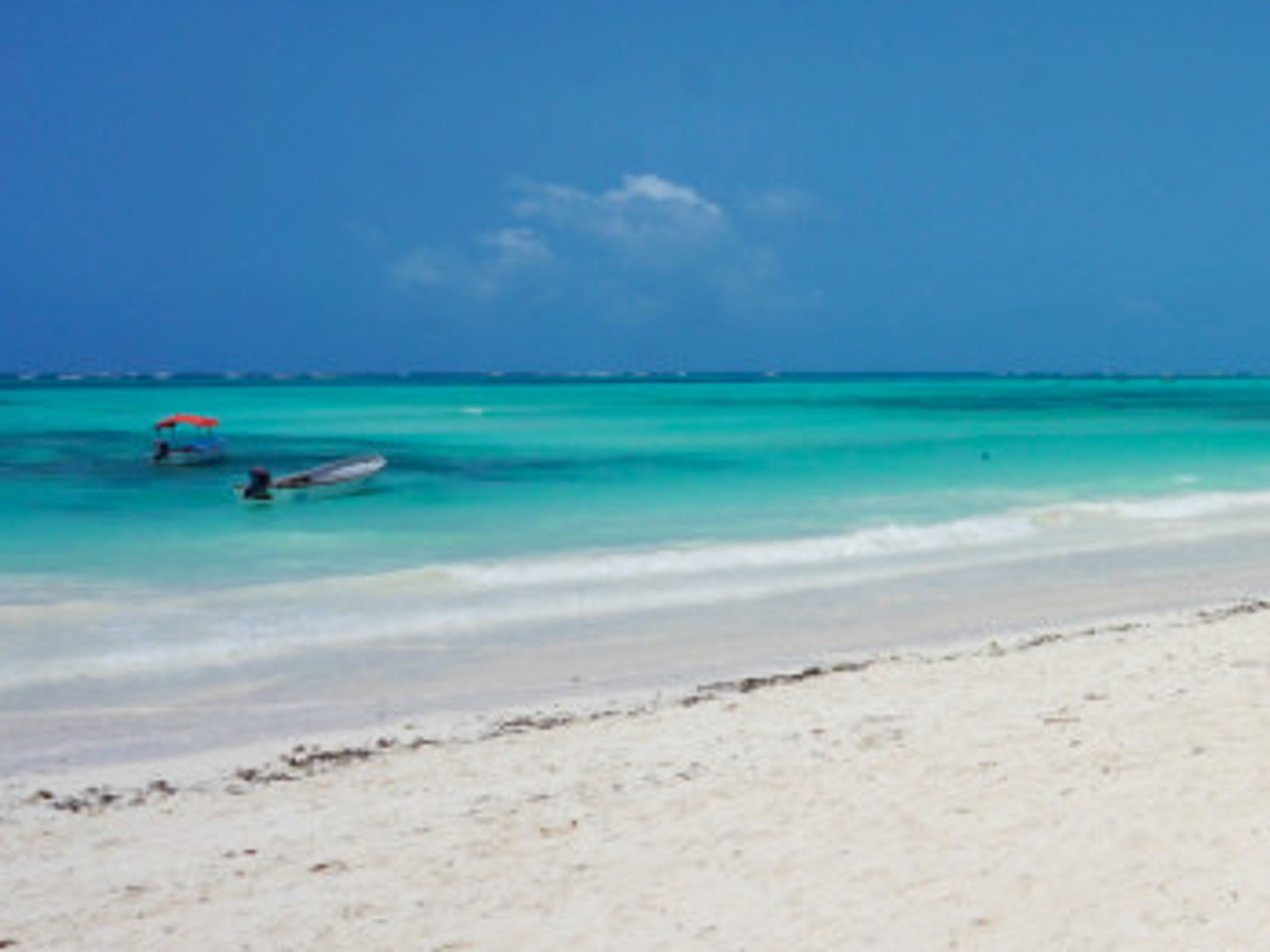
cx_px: 1270
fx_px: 1944
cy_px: 536
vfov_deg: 27.5
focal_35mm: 53
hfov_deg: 33.1
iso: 100
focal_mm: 16
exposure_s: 1/320
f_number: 14
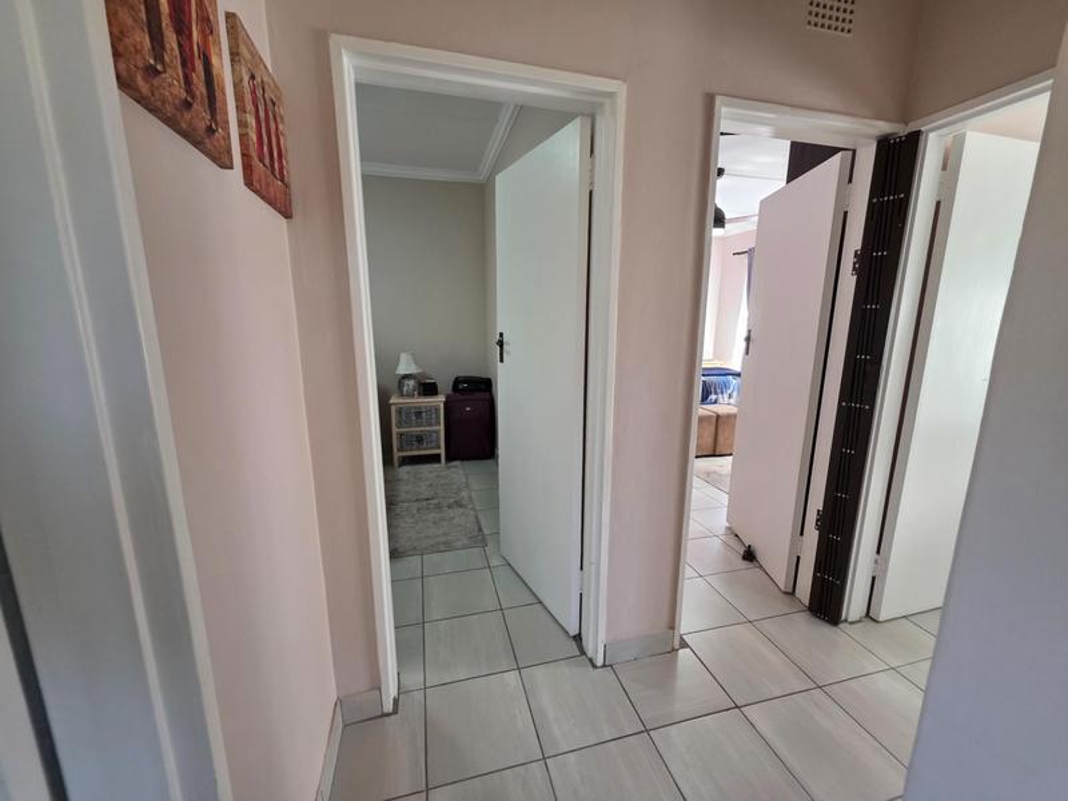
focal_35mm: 13
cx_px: 534
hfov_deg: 106.2
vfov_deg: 89.9
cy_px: 400
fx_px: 401
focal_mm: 2.2
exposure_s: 1/100
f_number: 1.9
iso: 160
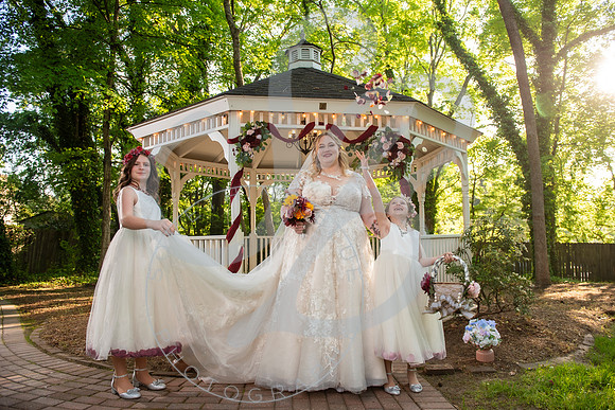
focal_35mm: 25
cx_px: 314
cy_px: 205
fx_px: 427
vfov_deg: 51.4
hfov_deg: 71.5
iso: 160
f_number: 4
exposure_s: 1/250
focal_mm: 24
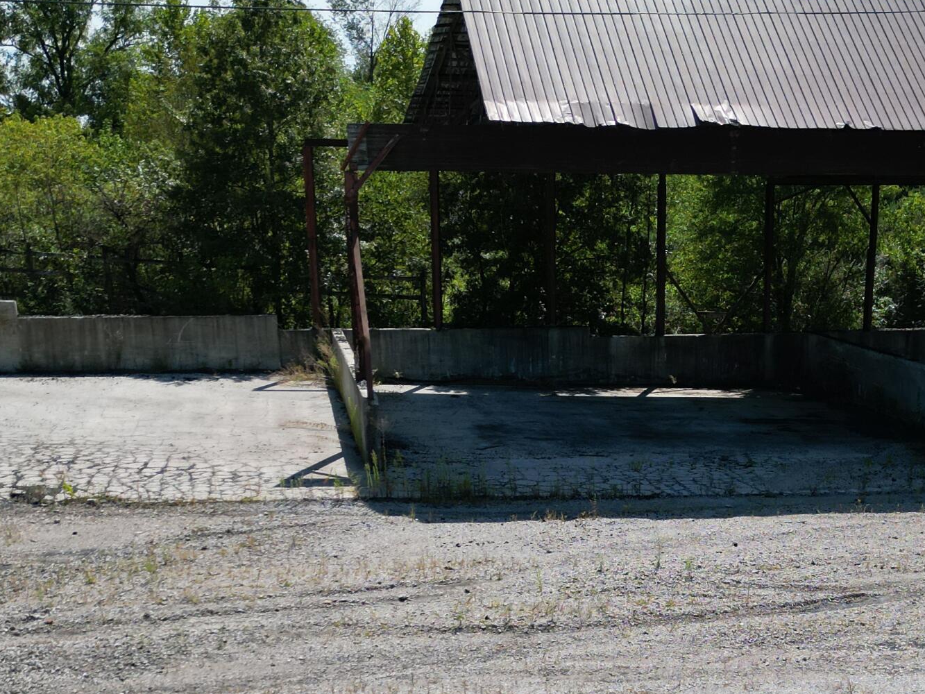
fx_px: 1443
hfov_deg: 35.1
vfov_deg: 26.1
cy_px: 639
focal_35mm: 54
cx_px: 636
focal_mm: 6.72
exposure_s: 1/4000
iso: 140
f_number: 1.7
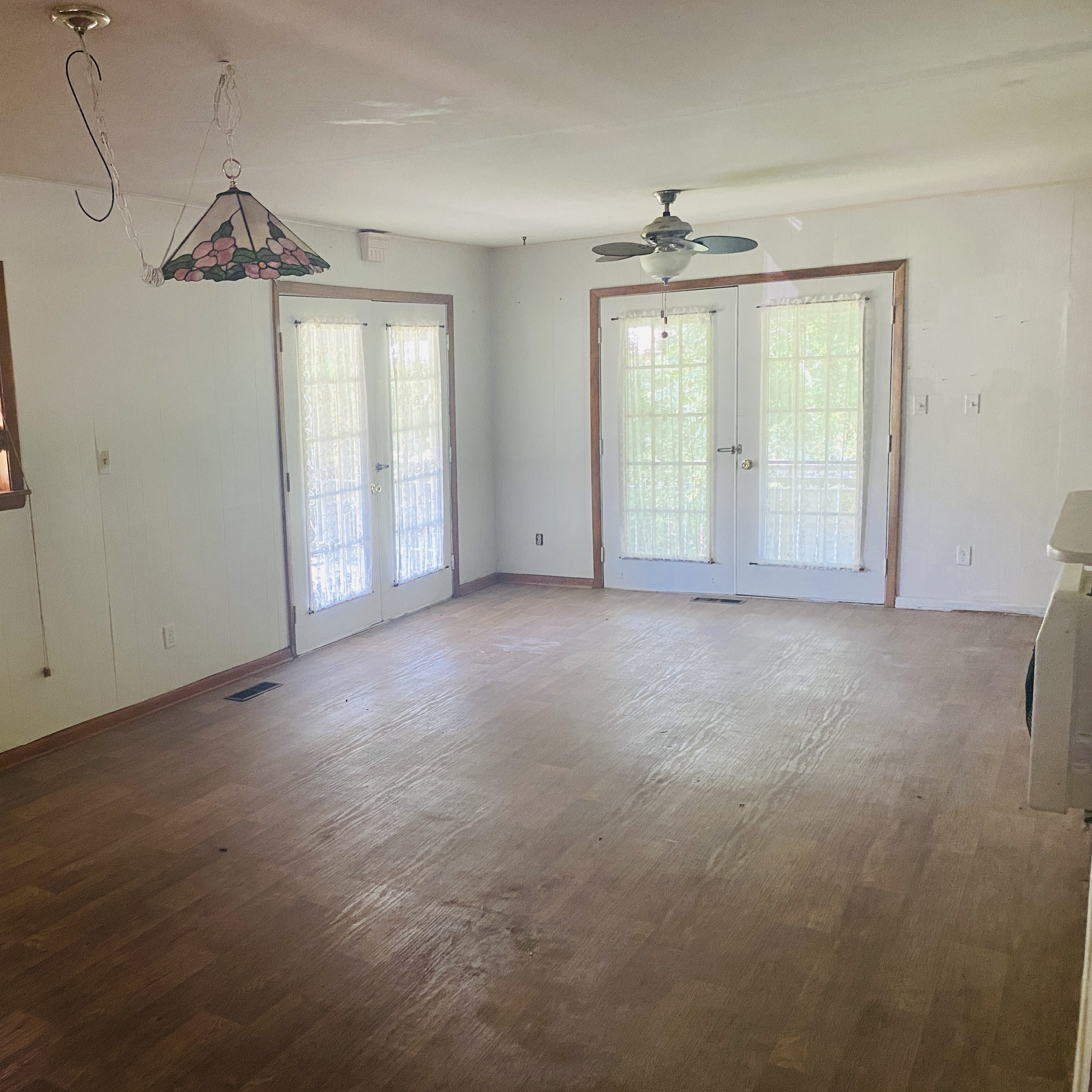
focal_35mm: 31
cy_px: 549
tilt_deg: -10.8
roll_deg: +2.2
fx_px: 1106
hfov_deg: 51.7
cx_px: 383
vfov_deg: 52.5
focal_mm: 4.25
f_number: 1.8
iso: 320
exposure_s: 1/60
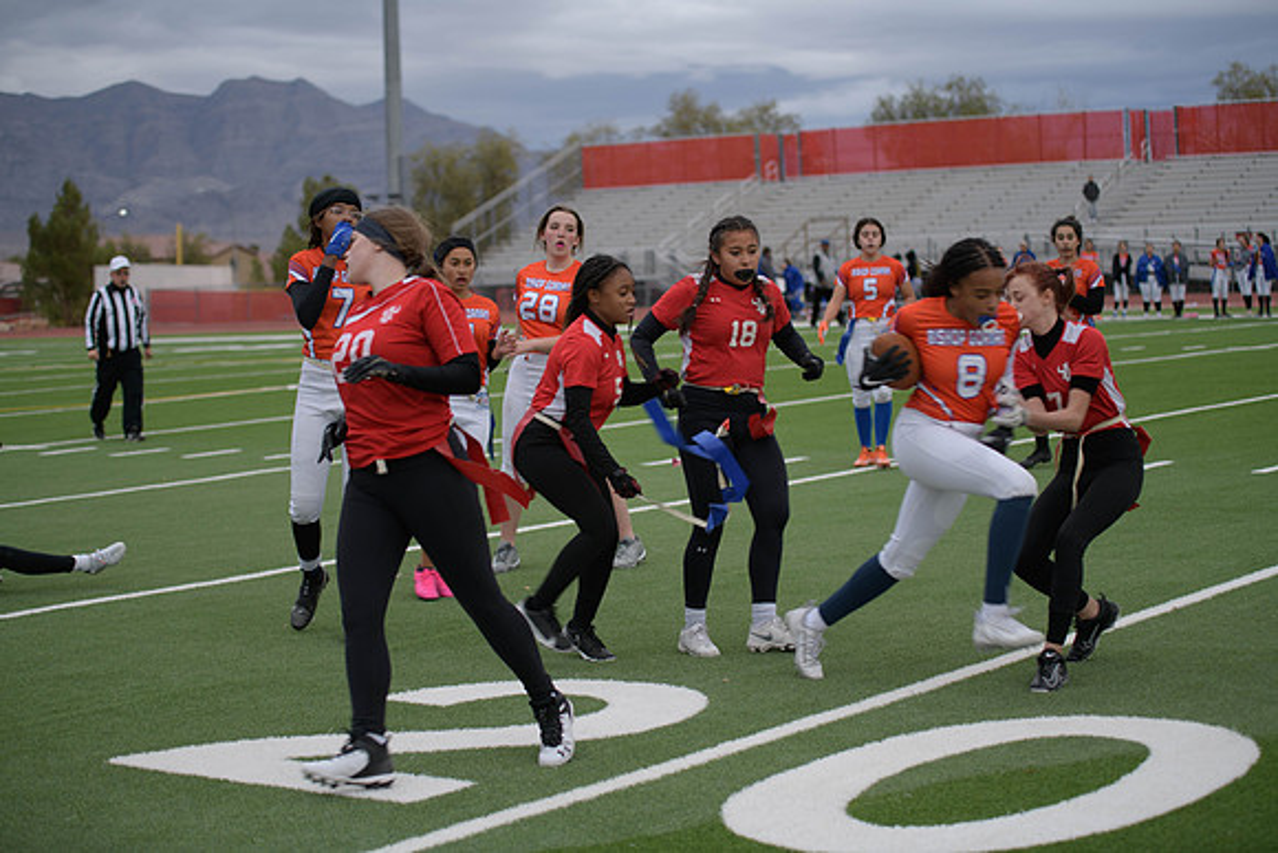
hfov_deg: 28.8
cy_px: 426
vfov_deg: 19.5
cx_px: 639
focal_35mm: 70
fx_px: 2485
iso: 200
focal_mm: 70
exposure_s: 1/200
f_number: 2.8
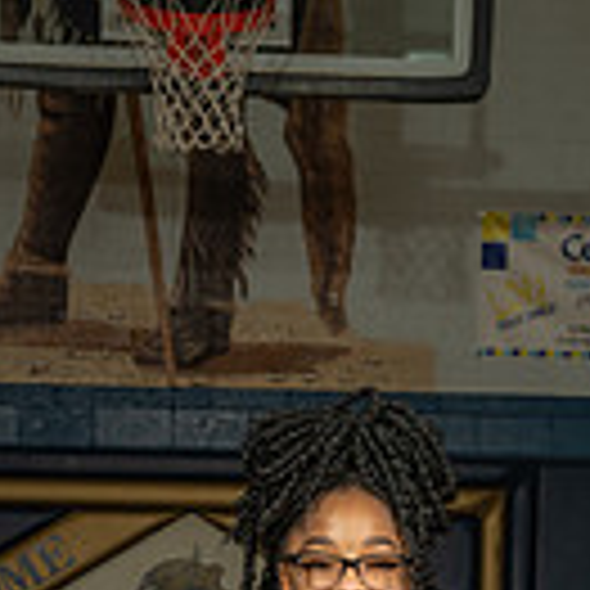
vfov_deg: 14.4
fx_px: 2140
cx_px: 401
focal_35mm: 111
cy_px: 937
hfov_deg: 15.7
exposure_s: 1/200
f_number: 7.1
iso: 160
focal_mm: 38
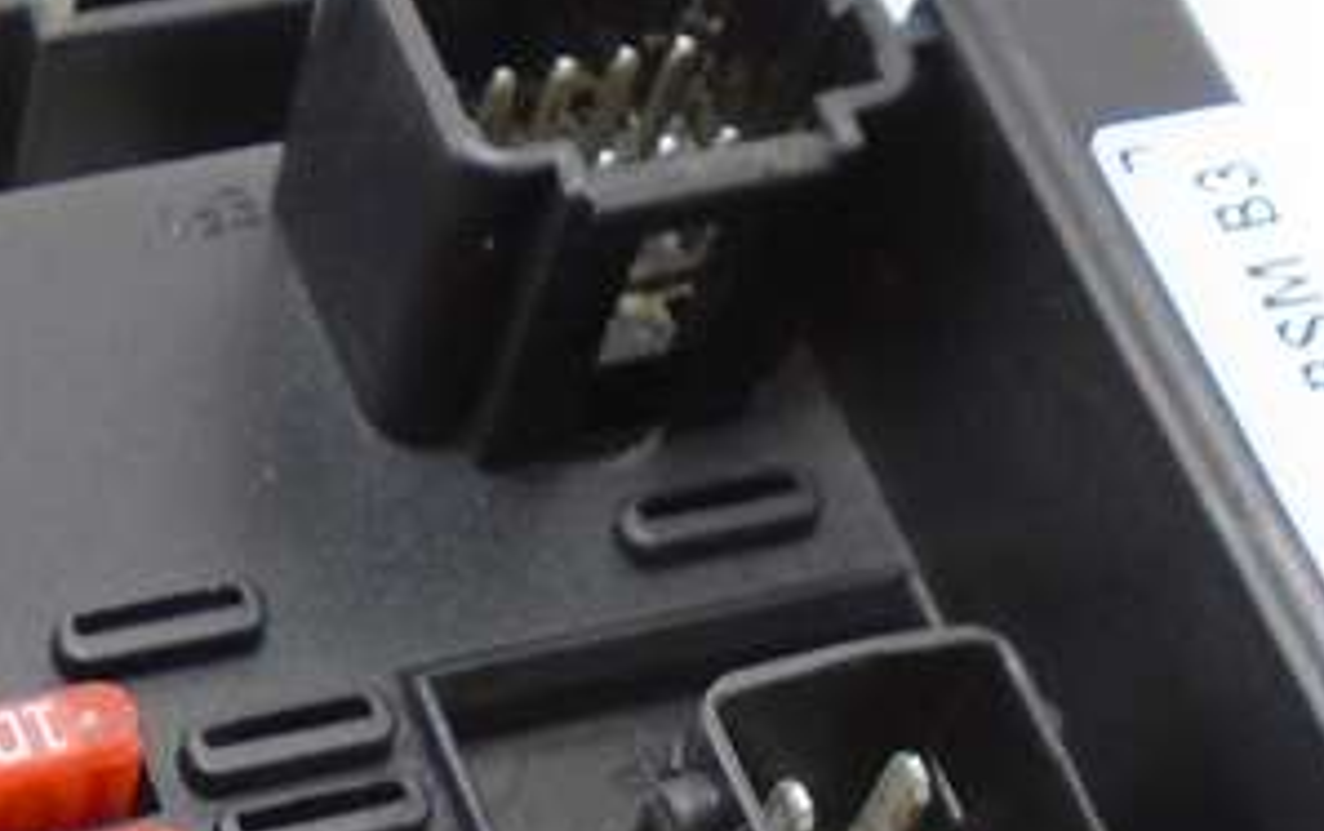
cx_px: -133
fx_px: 3649
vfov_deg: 12.2
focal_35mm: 101
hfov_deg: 19.7
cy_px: 1360
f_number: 3.2
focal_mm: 4.6
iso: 100
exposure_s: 1/30
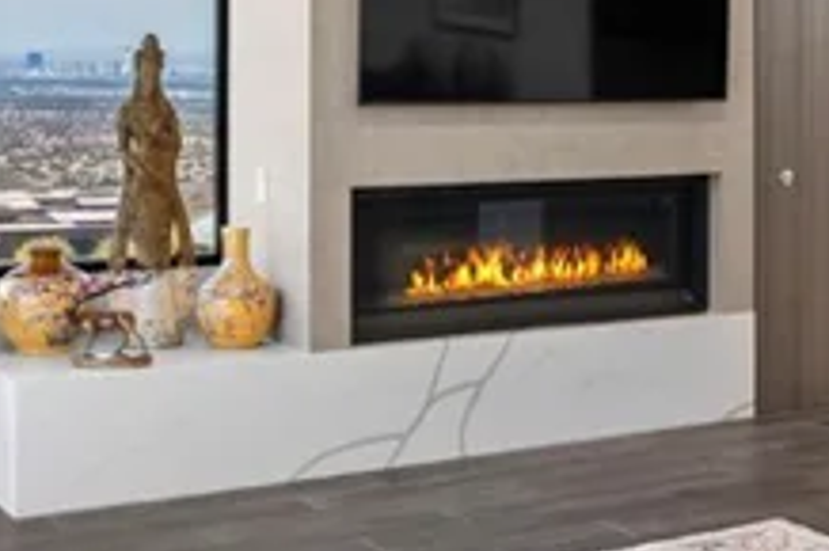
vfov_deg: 16.8
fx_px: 1841
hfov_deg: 24.6
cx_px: 753
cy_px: 66
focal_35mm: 80
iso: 250
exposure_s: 1/15
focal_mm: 17
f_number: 8
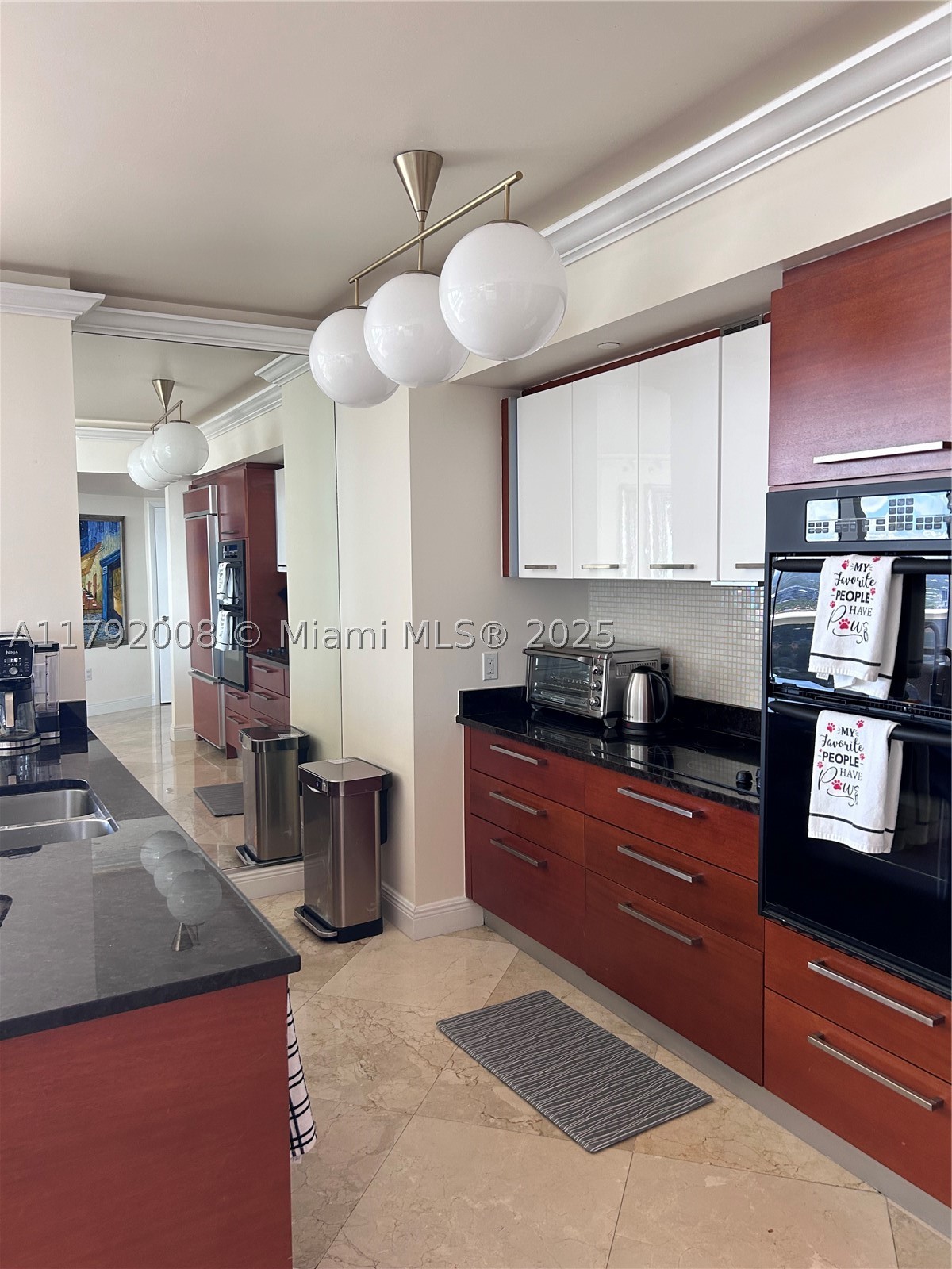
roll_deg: -0.5
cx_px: 476
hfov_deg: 53.1
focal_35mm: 26
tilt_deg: -3.7
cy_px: 634
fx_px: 953
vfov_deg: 67.3
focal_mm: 5.7
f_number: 1.5
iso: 100
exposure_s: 1/121
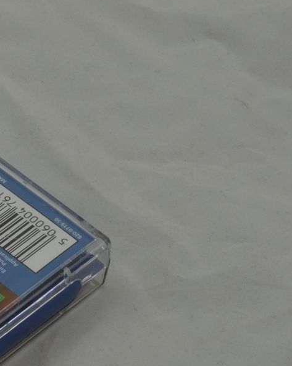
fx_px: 1849
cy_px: 251
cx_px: -136
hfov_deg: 8.8
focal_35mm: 171
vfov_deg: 11.3
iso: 100
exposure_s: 1/3
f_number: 20
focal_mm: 40
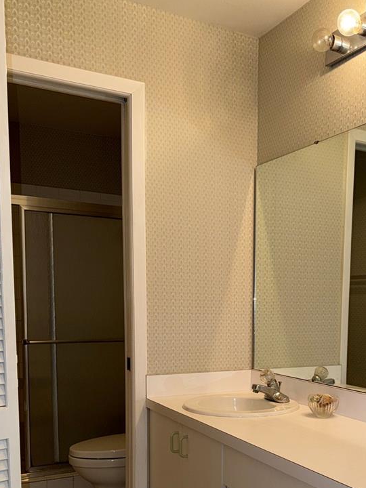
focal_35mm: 40
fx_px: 564
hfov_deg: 35.3
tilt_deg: -7.3
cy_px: 362
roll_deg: -1.5
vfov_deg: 45.3
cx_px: 266
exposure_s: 1/29
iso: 64
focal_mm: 6.76
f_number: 1.78
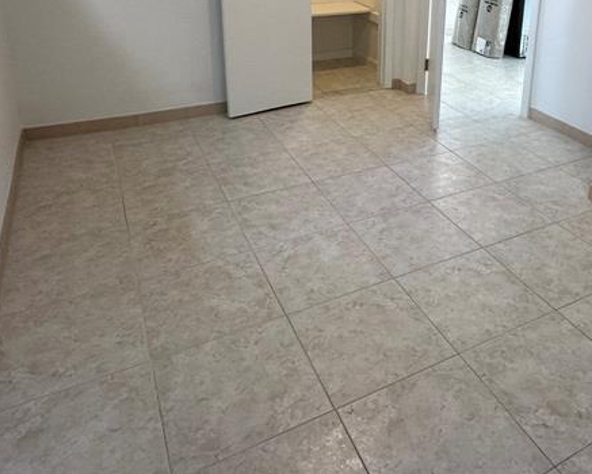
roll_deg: -3.6
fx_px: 561
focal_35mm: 32
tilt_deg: -15.3
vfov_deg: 42.8
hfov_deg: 54.2
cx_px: 408
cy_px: 68
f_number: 2.2
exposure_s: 1/120
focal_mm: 2.22
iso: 100
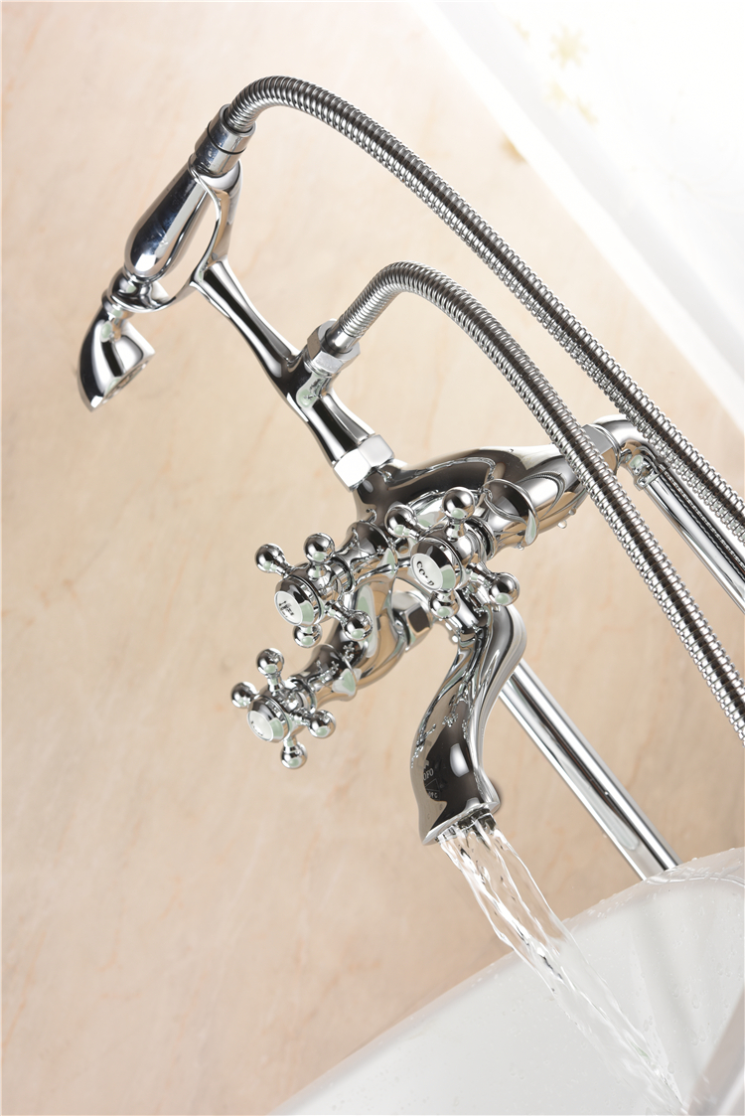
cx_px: 372
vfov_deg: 33.4
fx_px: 1860
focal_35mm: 60
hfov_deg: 22.6
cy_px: 558
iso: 100
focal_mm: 60
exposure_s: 1/160
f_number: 10
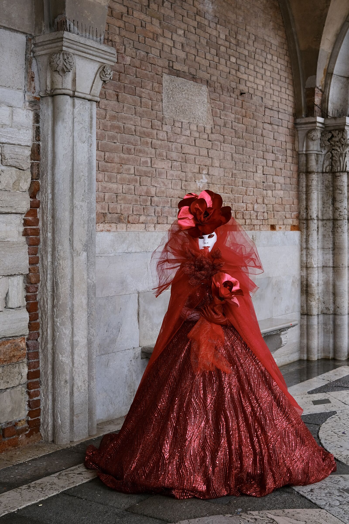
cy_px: 262
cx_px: 174
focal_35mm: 41
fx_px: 596
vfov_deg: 47.4
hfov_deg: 32.6
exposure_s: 1/250
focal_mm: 27
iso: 320
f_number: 2.8
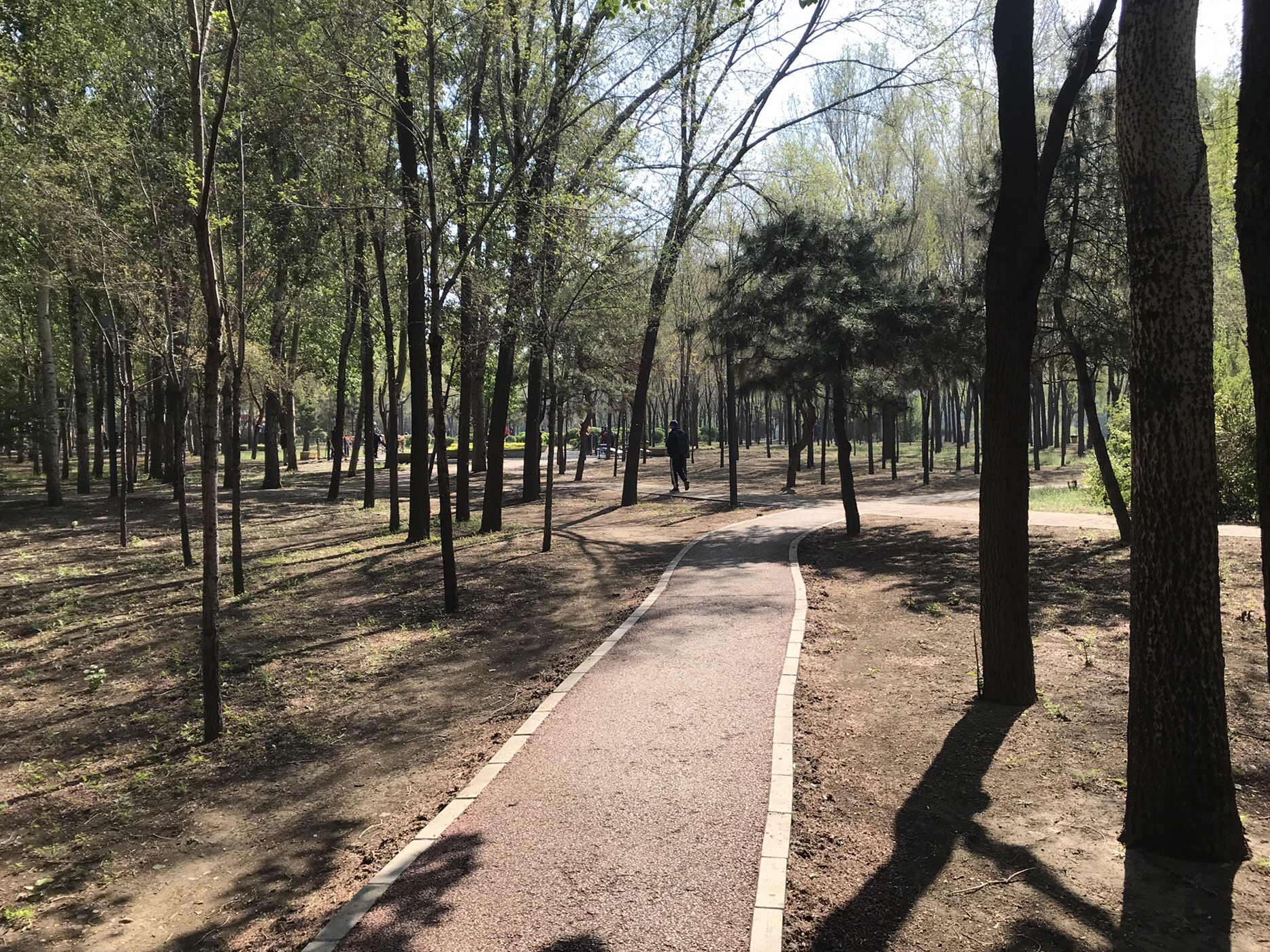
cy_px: 458
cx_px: 658
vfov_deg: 46.8
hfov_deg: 60.0
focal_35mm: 30
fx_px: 1101
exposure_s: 1/1126
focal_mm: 3.99
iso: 20
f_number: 1.8
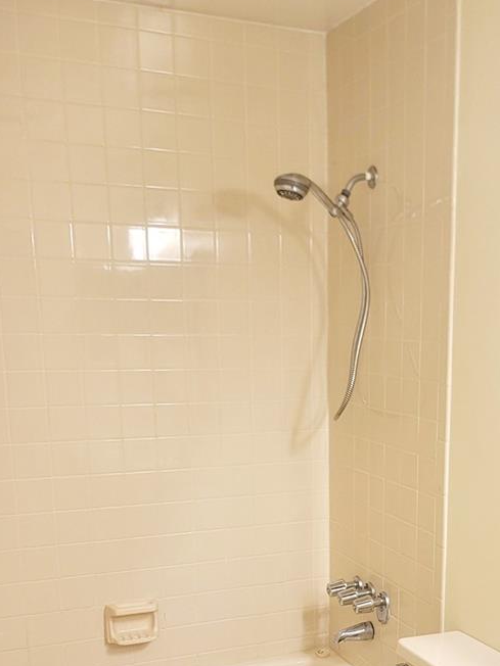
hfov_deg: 30.8
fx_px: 886
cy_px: 498
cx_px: 390
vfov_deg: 40.1
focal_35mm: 46
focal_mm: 7
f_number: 1.8
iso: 200
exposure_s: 1/60.2
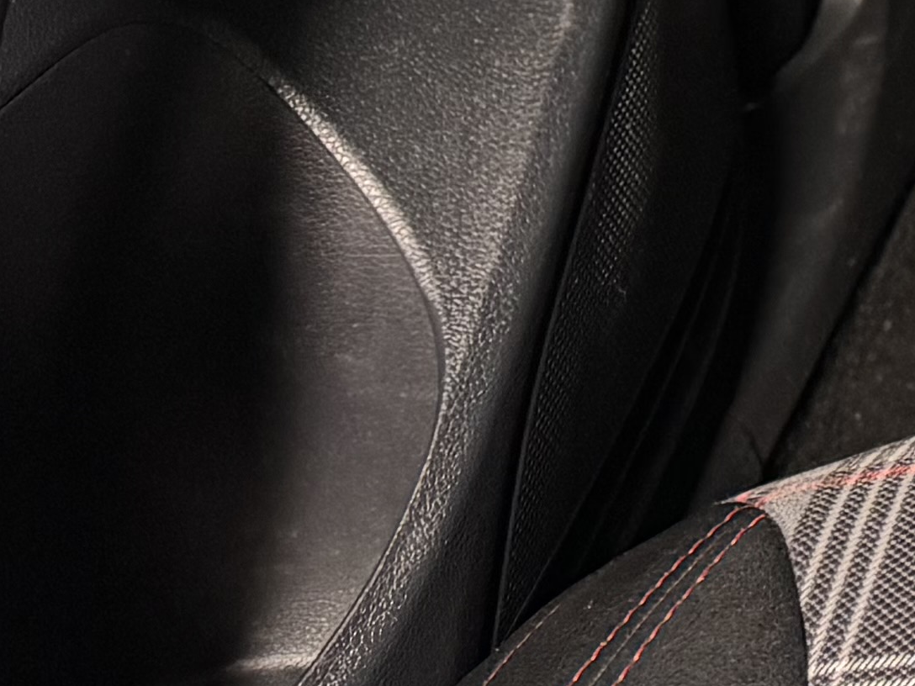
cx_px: 2332
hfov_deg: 12.0
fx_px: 3331
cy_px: -1027
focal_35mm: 126
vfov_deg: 10.1
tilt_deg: -23.1
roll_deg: -1.3
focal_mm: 6.76
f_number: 1.78
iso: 250
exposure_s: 1/60
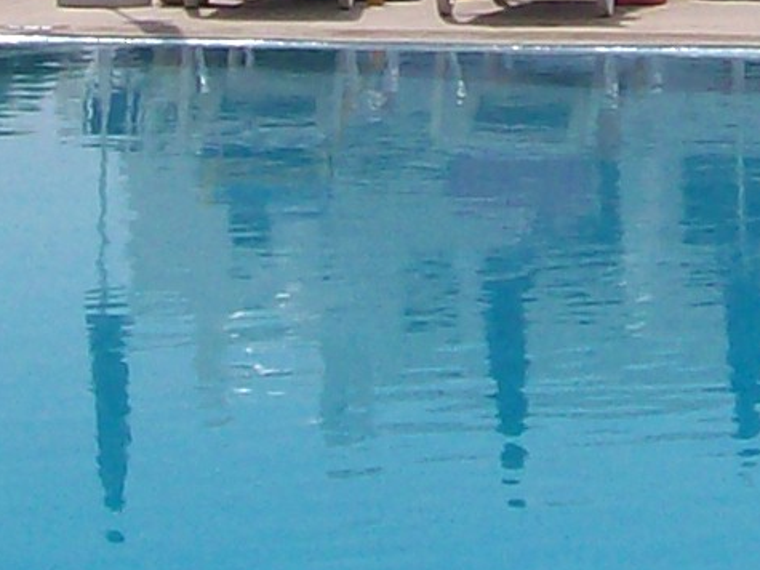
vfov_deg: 6.2
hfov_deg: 8.5
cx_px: 630
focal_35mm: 233
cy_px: -615
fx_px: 5114
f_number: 4.8
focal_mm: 6
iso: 80
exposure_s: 1/1227
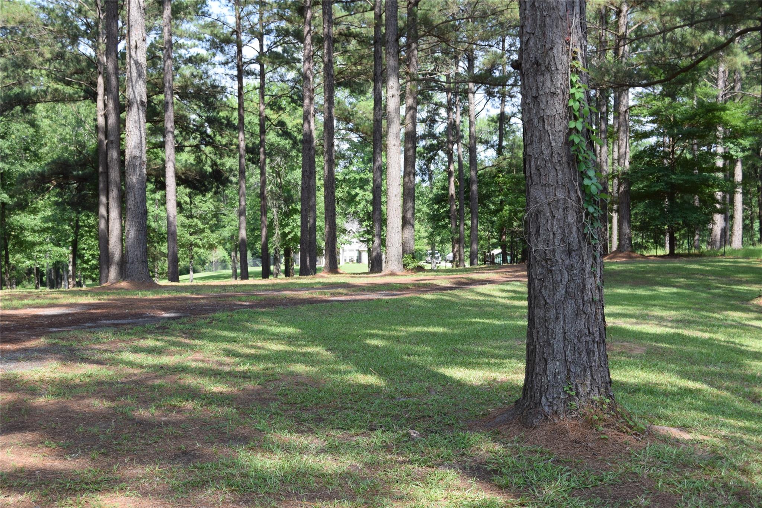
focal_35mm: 51
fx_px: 1079
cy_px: 254
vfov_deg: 26.5
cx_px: 381
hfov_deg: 38.9
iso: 400
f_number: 8
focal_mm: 34
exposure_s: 1/250
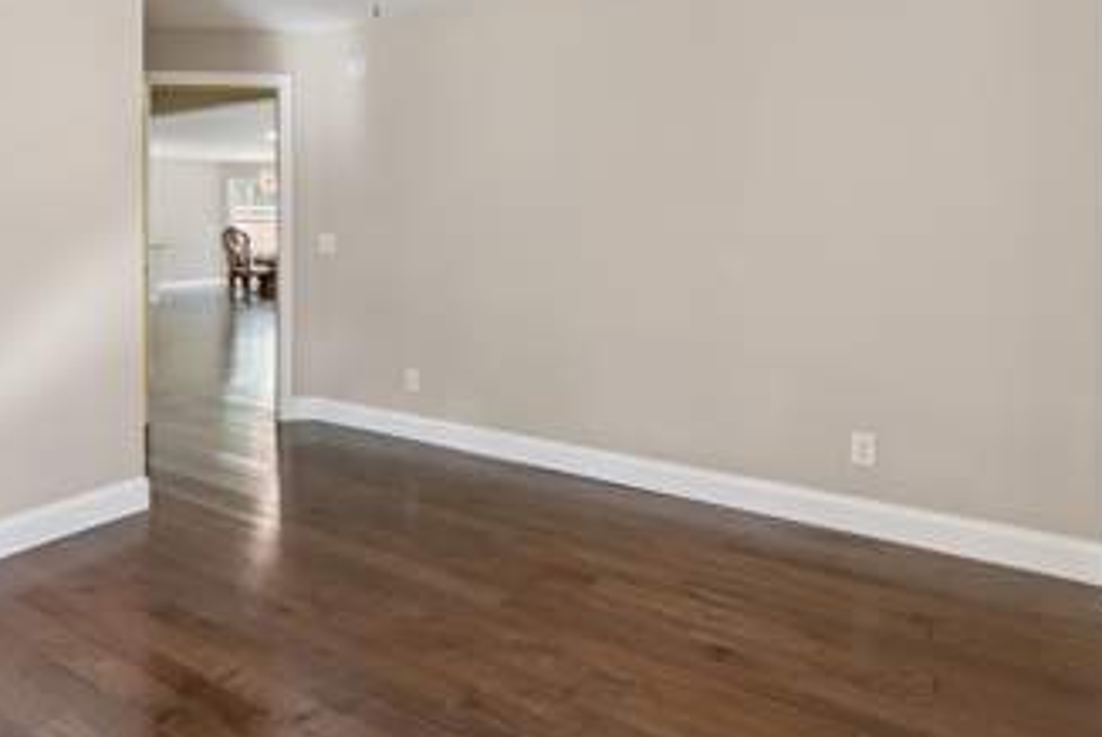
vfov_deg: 50.3
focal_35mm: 25
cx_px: 365
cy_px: 233
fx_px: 766
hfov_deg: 69.4
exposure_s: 1/5
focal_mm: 17
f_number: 8
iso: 250
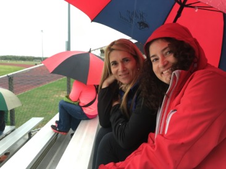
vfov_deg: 48.2
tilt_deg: -6.6
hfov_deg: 61.7
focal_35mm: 29
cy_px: 84
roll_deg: -1.4
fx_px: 189
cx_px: 113
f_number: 2.2
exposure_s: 1/40
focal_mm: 4.15
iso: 32
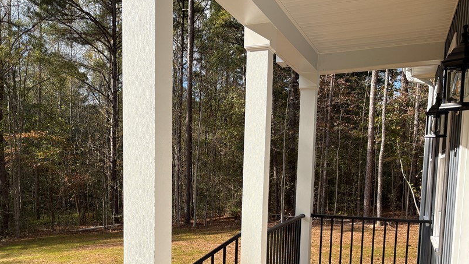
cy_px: 209
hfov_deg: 54.7
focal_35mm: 36
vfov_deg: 32.0
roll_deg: +0.1
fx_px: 448
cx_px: 179
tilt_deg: -5.9
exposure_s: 1/2538
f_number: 1.6
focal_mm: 5.96
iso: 50
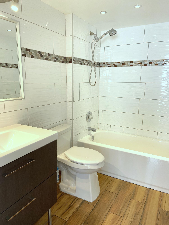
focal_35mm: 26
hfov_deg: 53.1
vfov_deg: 67.3
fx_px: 169
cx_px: 84
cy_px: 112
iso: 50
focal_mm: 4.25
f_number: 1.8
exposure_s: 1/122
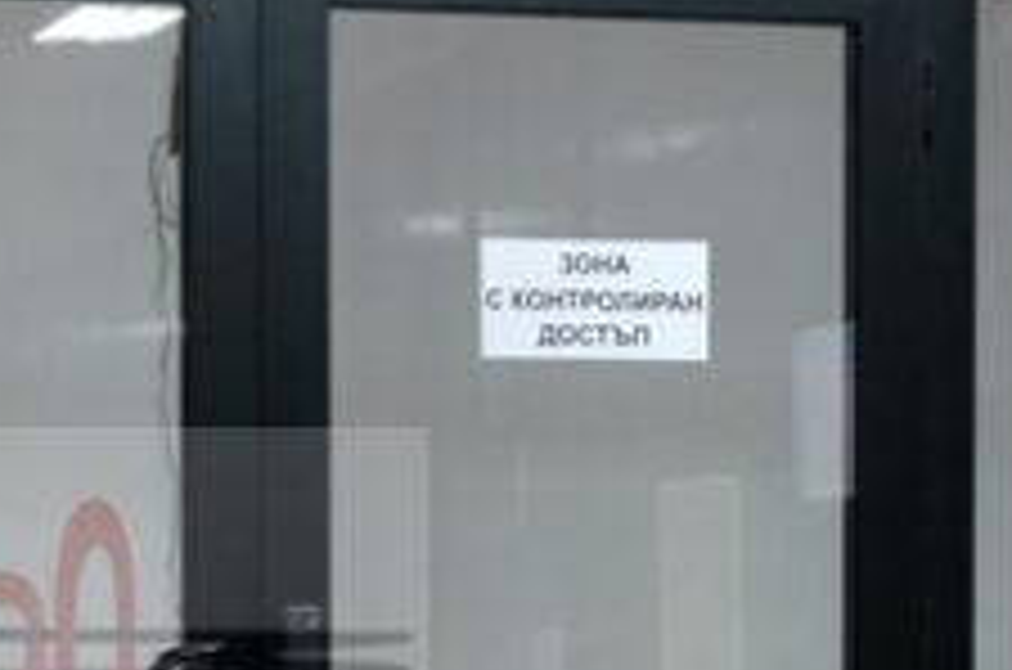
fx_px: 3815
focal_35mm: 136
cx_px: -18
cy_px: 773
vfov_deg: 9.9
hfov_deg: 14.8
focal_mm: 29.5
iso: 6400
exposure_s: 1/50
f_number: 4.7
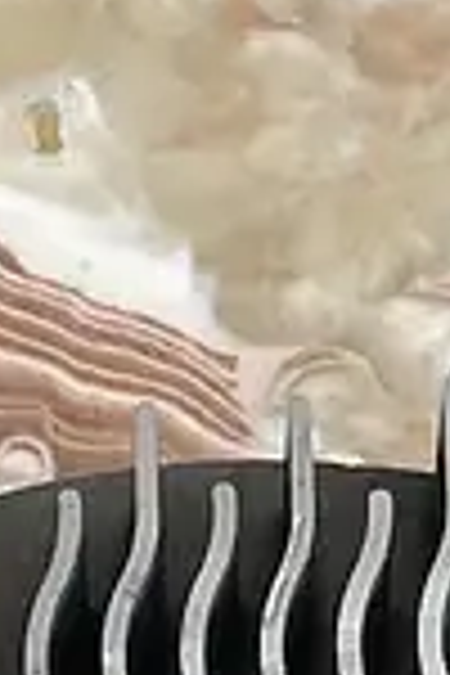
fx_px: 3712
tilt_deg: -70.4
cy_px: 2138
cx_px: 7
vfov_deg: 8.4
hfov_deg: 6.9
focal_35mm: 198
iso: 64
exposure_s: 1/121
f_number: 1.6
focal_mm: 4.2
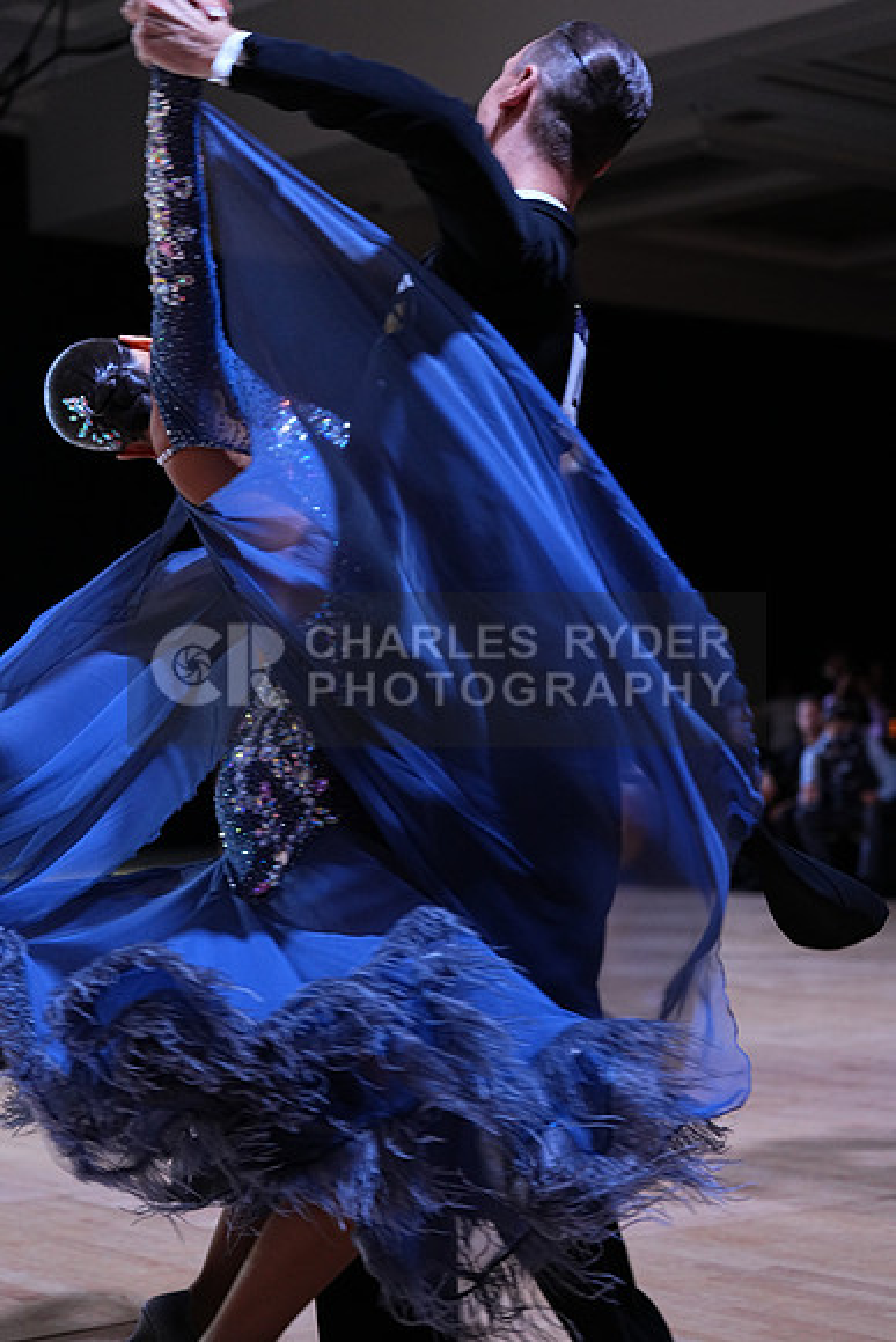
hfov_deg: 19.5
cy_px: 671
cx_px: 448
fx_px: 2612
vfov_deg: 28.8
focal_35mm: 70
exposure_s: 1/500
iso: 1250
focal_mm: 70
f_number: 4
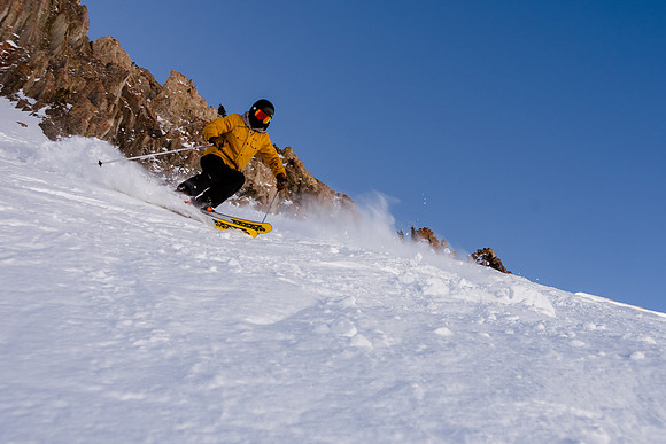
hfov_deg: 53.8
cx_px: 347
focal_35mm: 35
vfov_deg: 37.4
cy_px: 223
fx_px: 656
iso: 160
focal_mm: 22
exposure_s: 1/640
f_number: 8
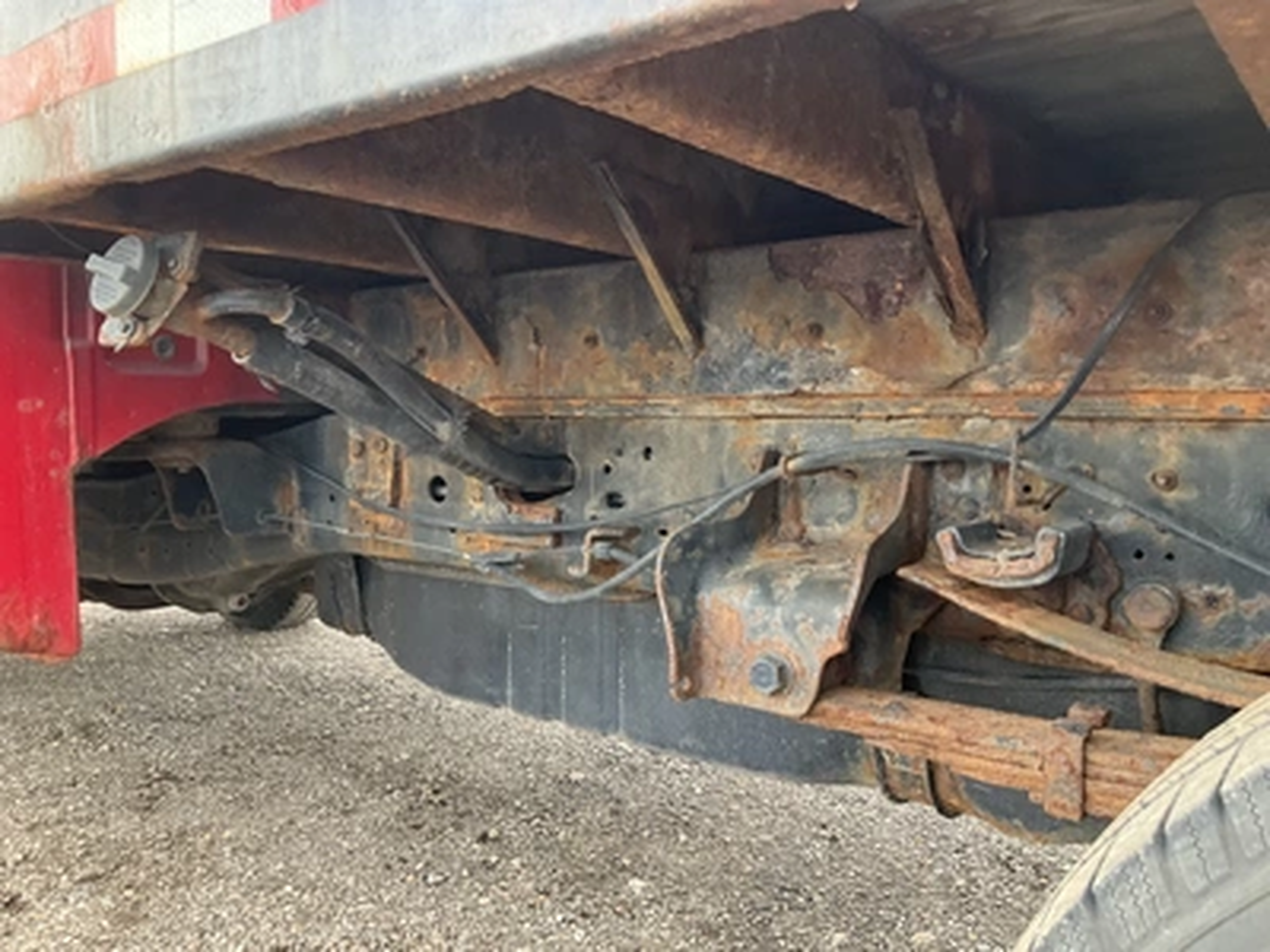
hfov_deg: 61.7
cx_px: 635
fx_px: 1064
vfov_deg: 48.2
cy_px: 476
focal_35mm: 29
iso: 64
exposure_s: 1/122
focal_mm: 3
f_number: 1.8
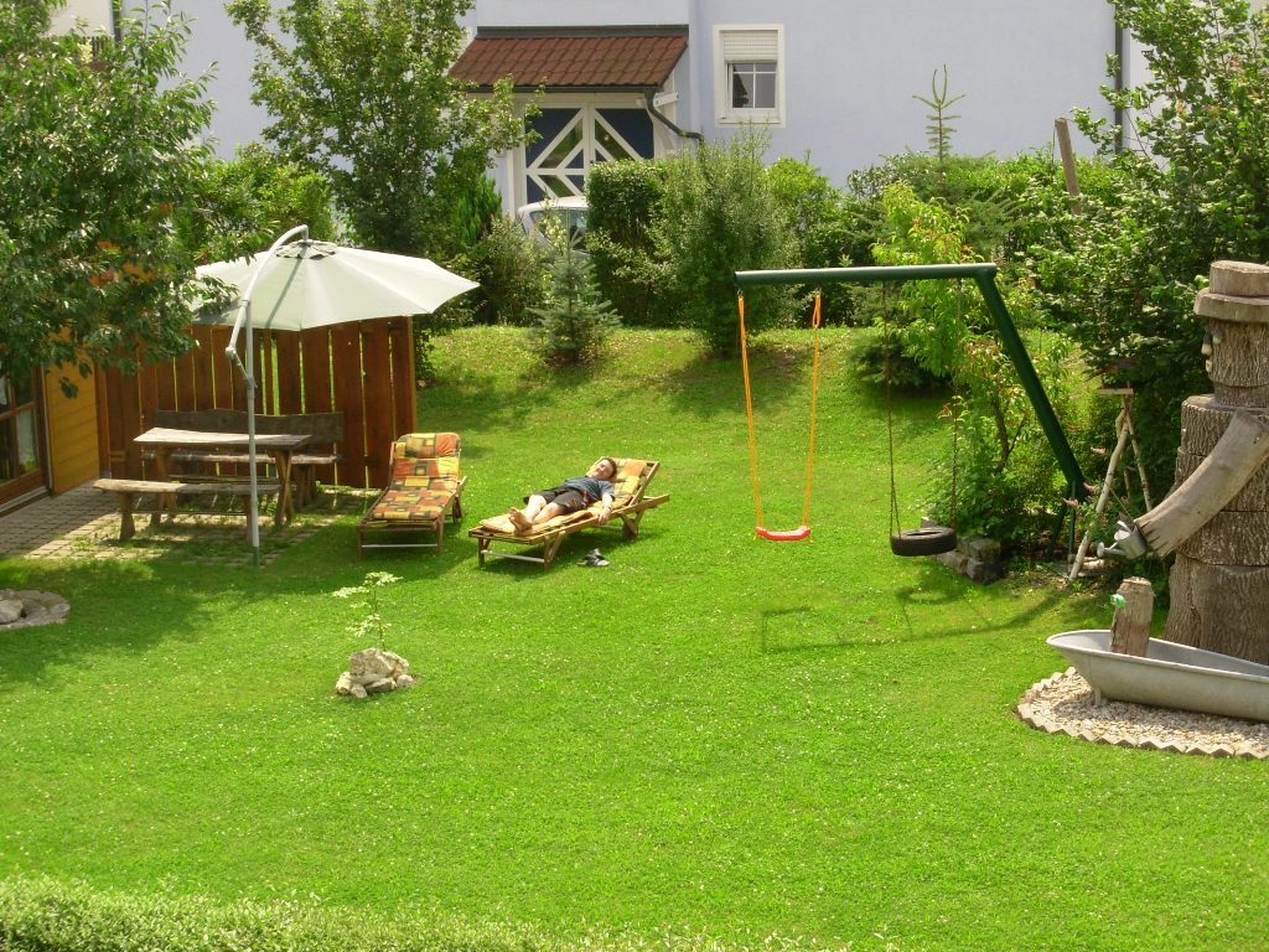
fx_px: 3006
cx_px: 634
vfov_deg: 18.0
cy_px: 476
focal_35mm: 82
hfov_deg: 23.8
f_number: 3.7
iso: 50
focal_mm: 13.5
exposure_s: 1/483
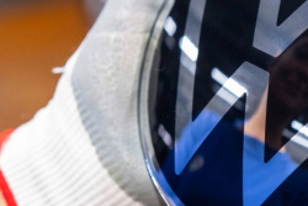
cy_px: 64
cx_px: 264
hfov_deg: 15.4
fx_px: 1130
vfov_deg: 10.4
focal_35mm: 132
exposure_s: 1/200
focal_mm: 55
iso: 5000
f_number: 4
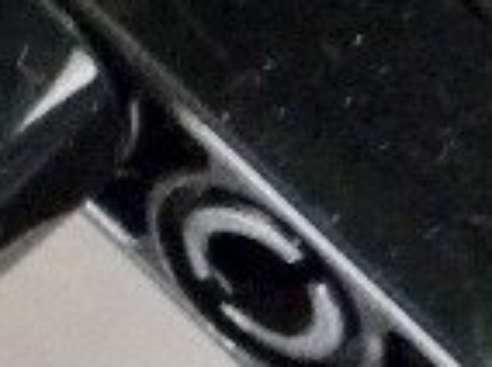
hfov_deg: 9.2
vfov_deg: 7.6
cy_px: 104
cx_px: -641
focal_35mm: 195
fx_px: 2767
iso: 400
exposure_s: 1/8
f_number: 2.8
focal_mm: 4.8
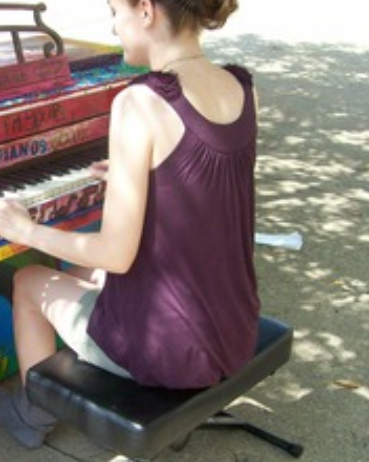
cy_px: 242
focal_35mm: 64
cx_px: -8
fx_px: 874
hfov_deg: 22.8
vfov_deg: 29.6
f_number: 2.7
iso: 80
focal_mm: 6
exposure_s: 1/478
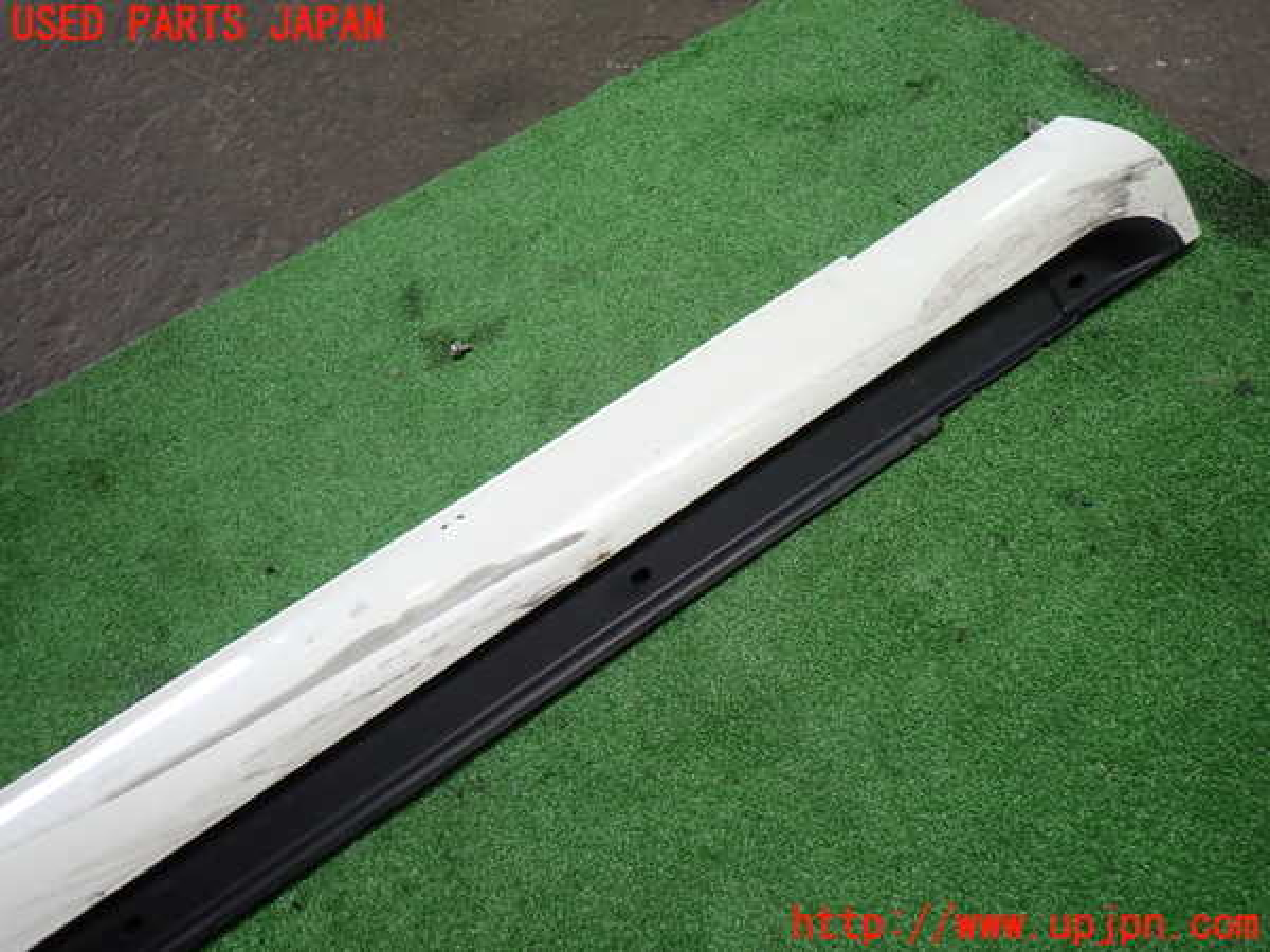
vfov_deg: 54.9
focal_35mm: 25
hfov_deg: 69.4
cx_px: 635
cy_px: 476
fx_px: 917
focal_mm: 4.5
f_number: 2
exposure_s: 1/60
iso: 160
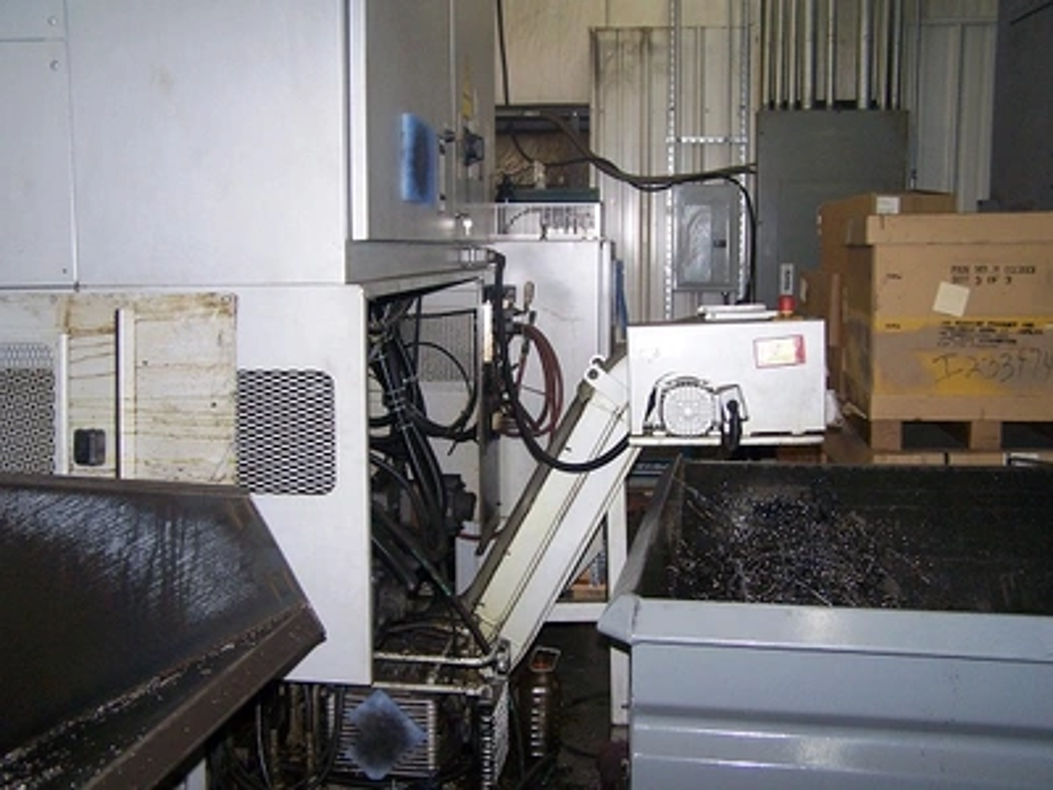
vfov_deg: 37.7
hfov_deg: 49.0
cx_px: 526
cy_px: 395
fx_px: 1156
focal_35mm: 38
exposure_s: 1/60
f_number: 2.8
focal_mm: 6.3
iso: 140
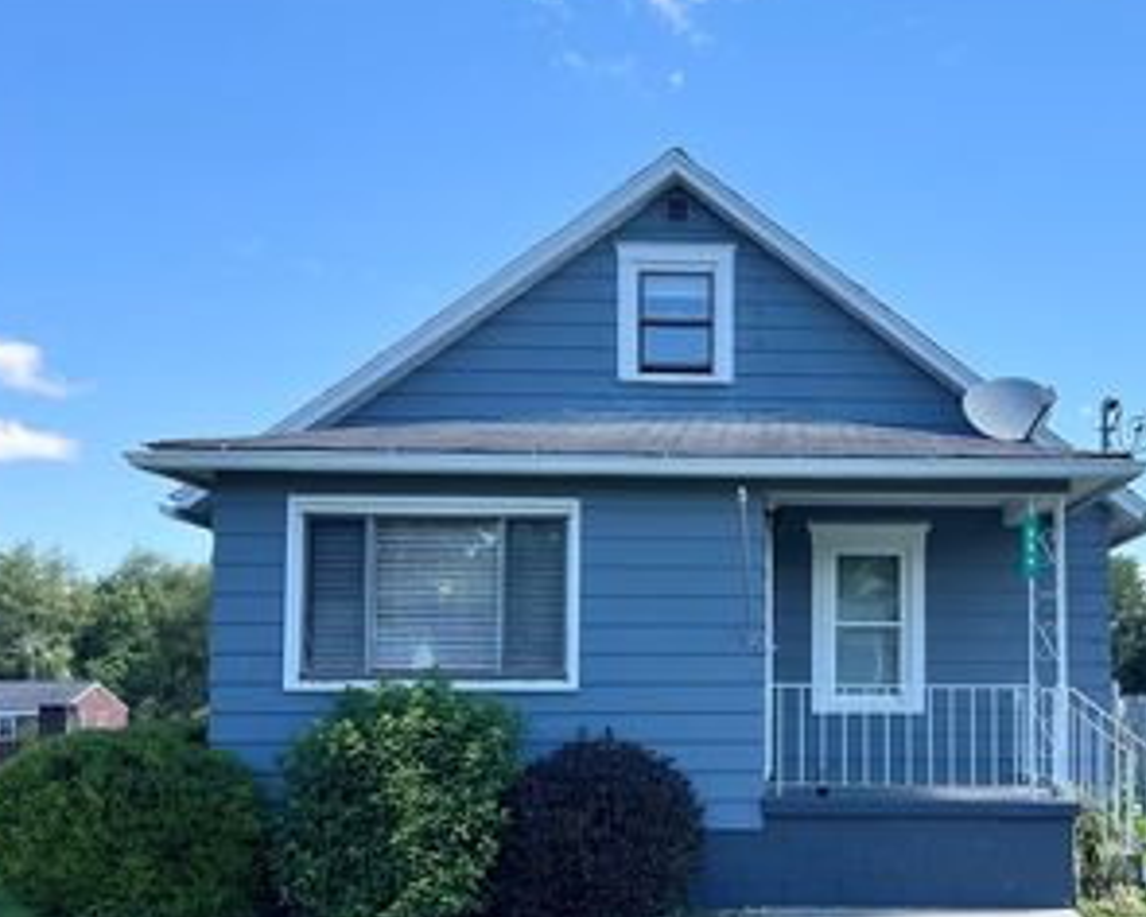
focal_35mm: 43
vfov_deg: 34.6
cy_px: 608
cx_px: 851
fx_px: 1458
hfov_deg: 41.7
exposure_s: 1/2252
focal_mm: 5.7
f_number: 1.5
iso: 50
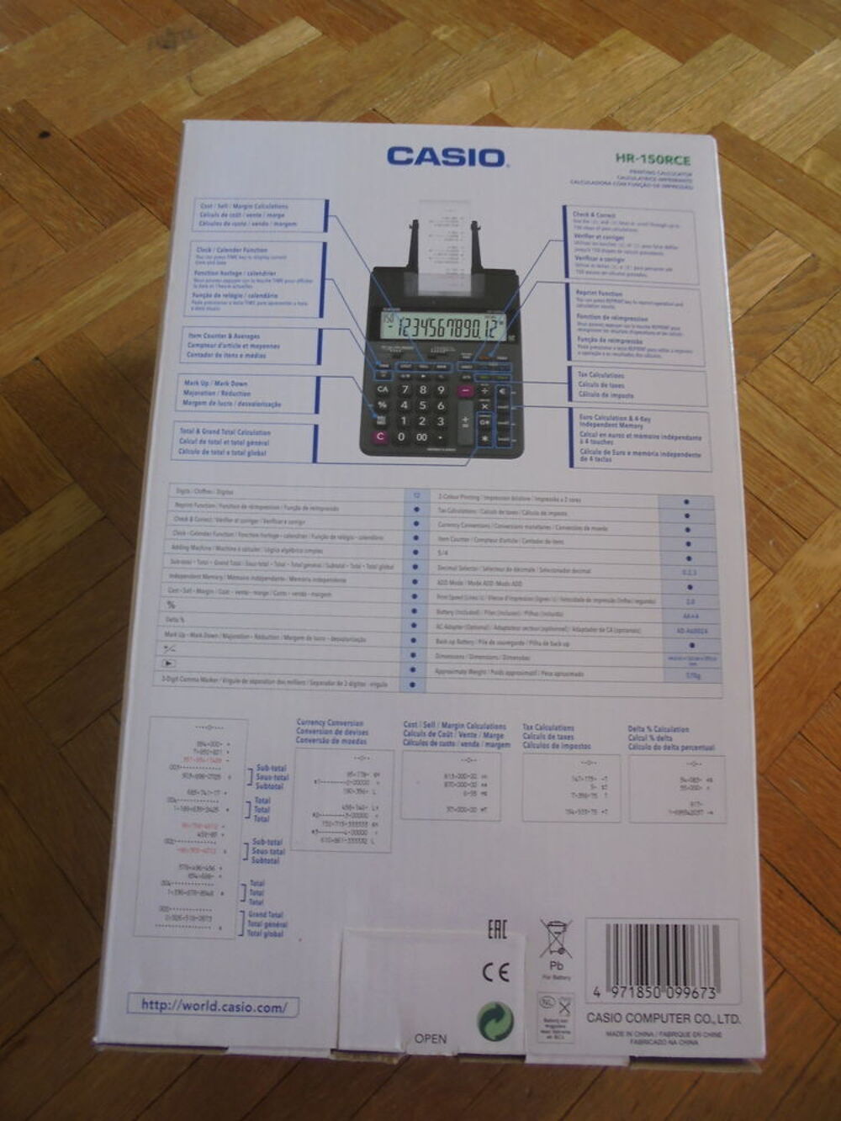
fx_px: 842
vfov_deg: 67.3
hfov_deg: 53.1
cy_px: 560
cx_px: 420
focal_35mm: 26
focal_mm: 4.6
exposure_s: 1/30
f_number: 3.5
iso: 160
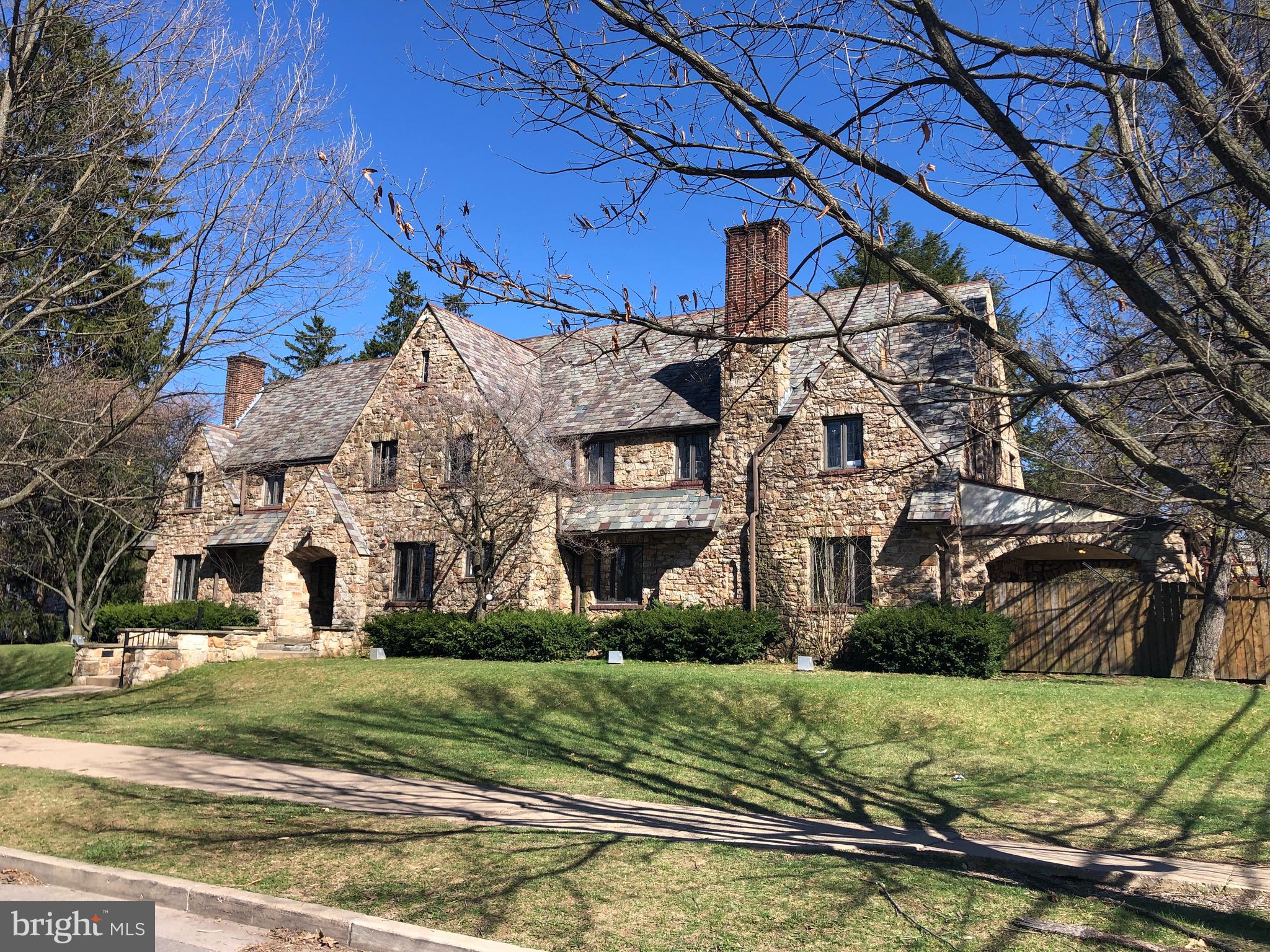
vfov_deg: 49.7
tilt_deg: +10.7
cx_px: 635
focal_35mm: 28
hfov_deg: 63.4
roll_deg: -1.2
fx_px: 1027
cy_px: 476
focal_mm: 3.99
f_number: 1.8
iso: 20
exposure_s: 1/1245
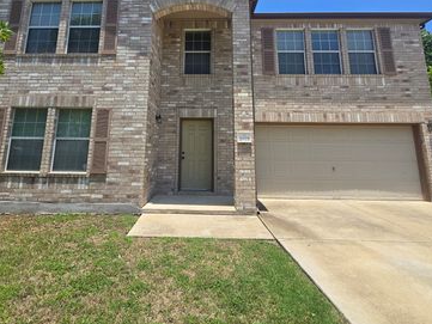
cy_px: 107
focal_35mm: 18
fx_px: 225
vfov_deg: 69.5
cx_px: 201
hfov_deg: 87.6
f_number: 2.2
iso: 50
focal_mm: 2.2
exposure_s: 1/2271
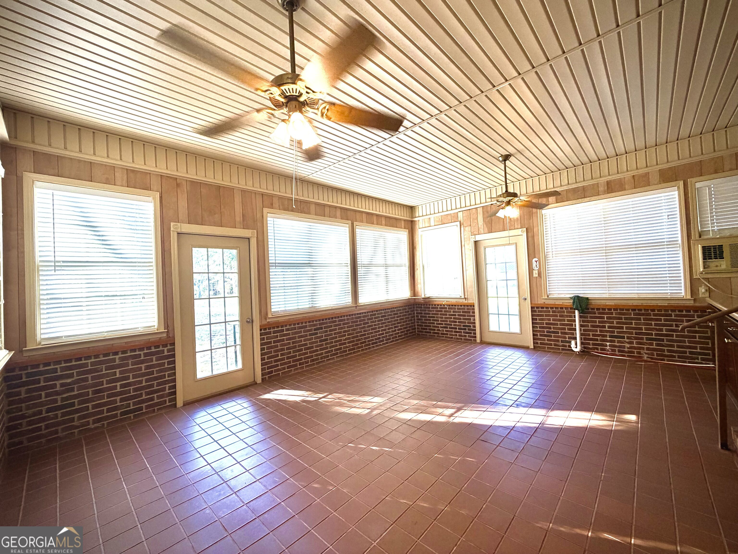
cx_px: 369
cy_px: 277
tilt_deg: +0.4
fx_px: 298
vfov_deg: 85.7
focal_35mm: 14
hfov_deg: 102.1
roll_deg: +3.1
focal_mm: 2.22
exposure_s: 1/120
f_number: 2.2
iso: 160
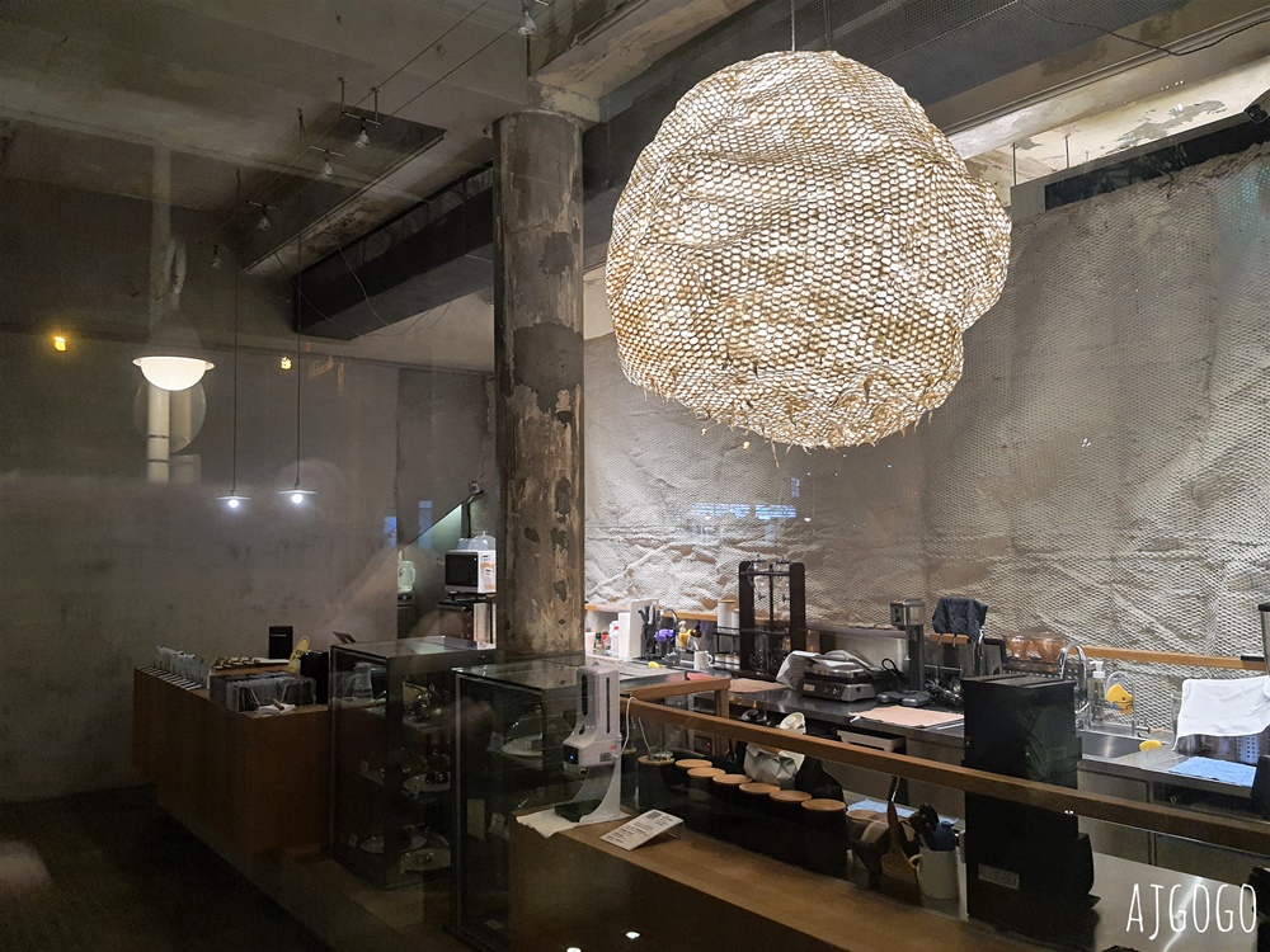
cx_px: 635
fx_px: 954
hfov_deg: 67.3
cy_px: 476
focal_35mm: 26
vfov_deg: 53.1
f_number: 1.7
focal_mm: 4.32
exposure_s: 1/24
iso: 100
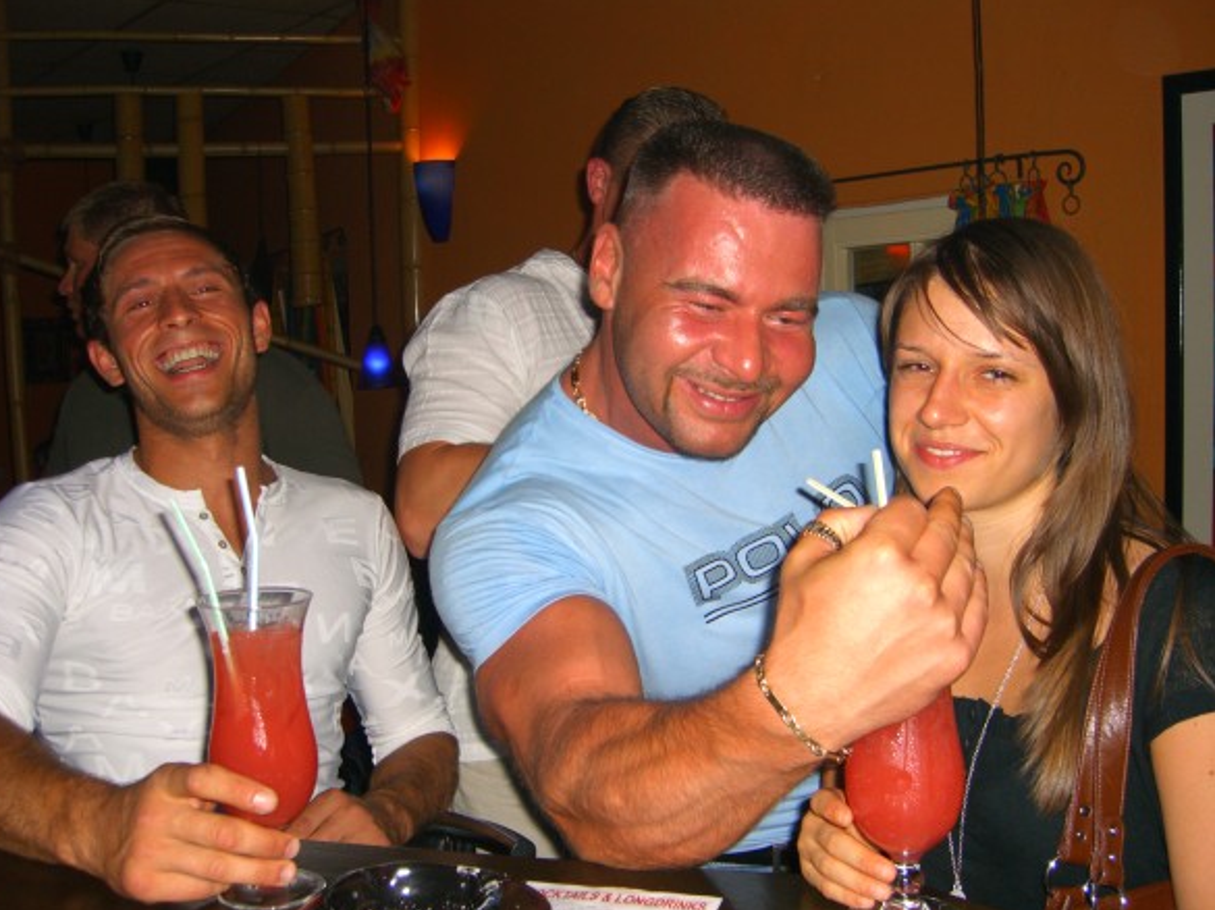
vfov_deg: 36.8
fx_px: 1368
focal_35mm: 39
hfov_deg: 47.9
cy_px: 459
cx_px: 596
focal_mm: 7.9
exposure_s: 1/60
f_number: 2.8
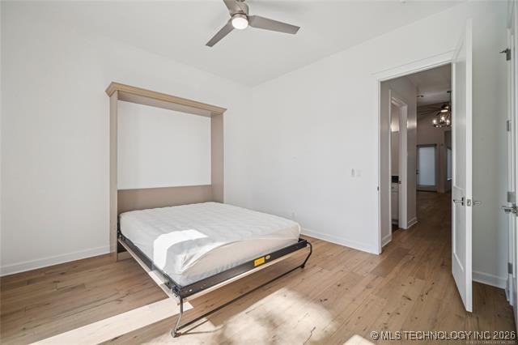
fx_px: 201
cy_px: 172
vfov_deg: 81.1
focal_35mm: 14
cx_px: 259
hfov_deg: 104.3
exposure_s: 1/60
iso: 640
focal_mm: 14
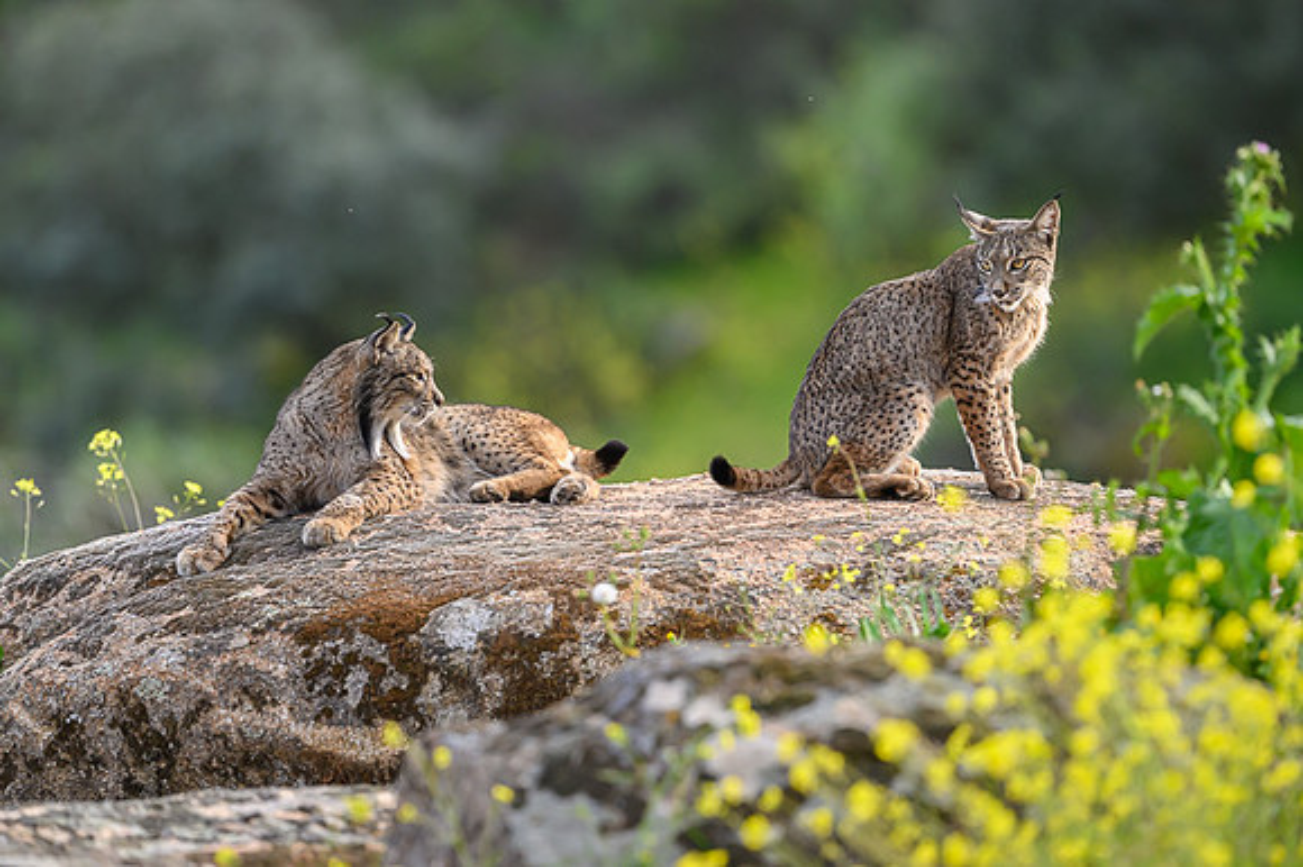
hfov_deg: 5.2
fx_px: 14469
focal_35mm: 400
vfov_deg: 3.4
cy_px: 434
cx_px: 652
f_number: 4
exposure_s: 1/2000
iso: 900
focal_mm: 400
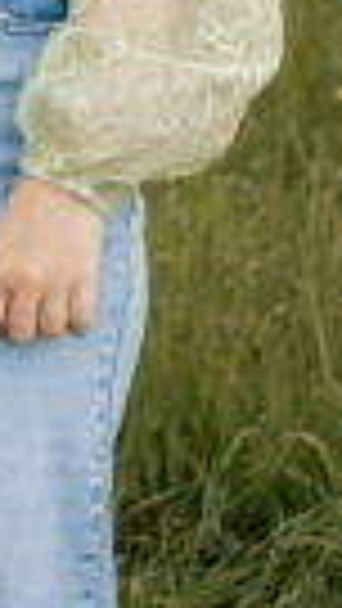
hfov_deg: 6.4
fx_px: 3029
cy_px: -453
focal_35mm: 188
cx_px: -86
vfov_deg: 10.8
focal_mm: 50
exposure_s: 1/800
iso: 500
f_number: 2.5
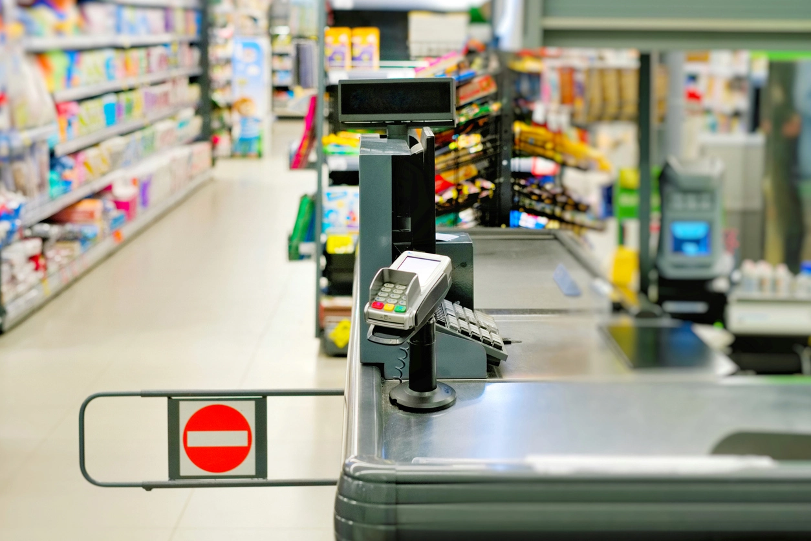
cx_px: 406
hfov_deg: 24.6
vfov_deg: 16.6
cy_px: 270
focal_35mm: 82
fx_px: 1858
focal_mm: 55
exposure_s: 1/60
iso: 100
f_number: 3.5
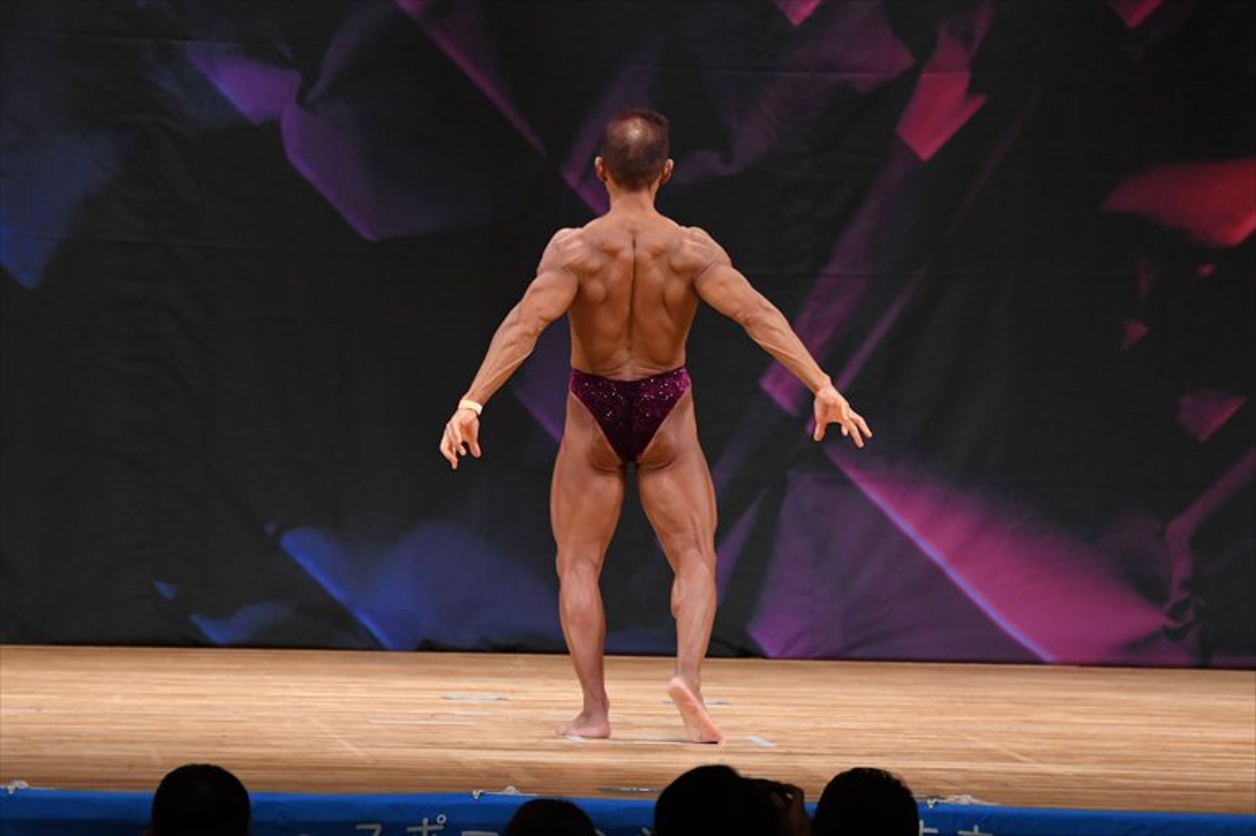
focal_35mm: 255
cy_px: 418
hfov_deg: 8.1
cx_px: 628
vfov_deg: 5.4
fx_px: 8892
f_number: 5.6
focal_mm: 170
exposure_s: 1/400
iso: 3200
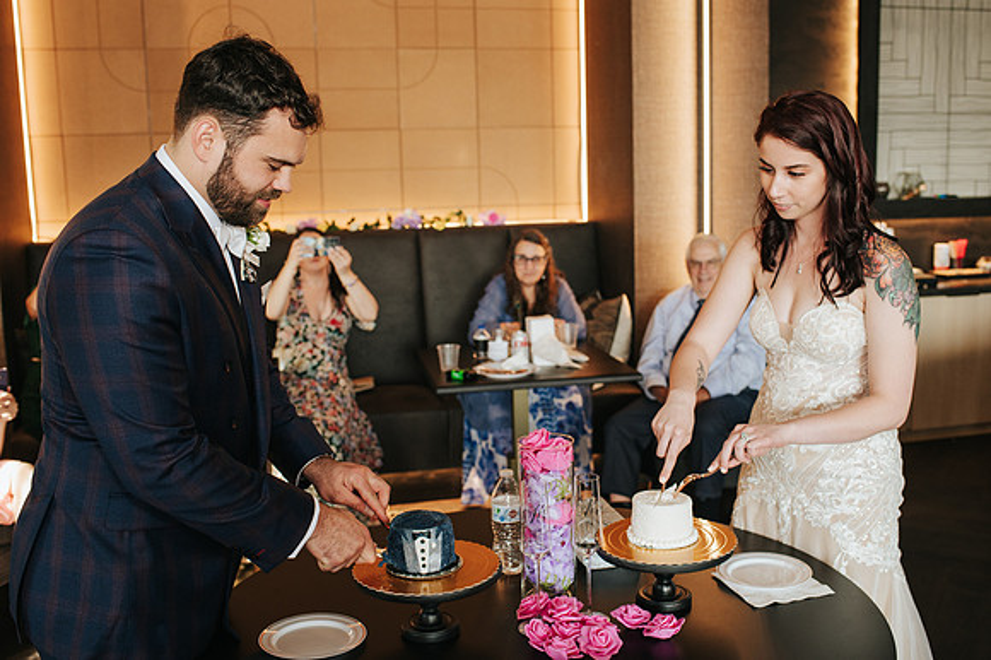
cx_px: 515
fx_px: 1001
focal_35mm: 36
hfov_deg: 52.6
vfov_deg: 36.5
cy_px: 317
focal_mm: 35
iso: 1000
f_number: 3.5
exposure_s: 1/160
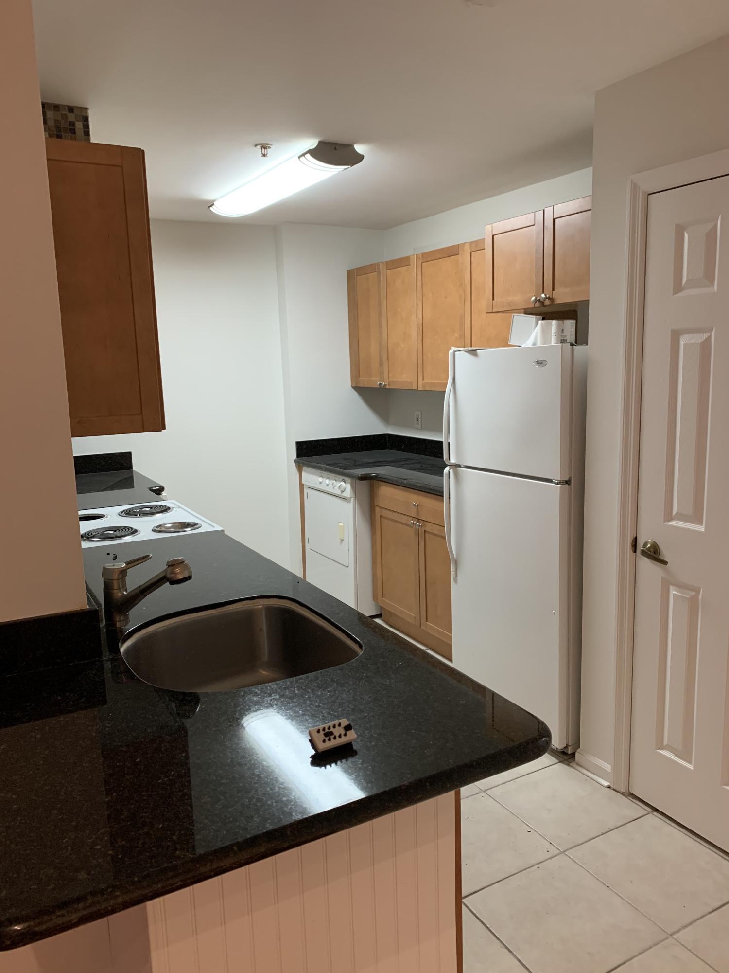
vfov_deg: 67.3
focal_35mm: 26
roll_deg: +2.2
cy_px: 486
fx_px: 730
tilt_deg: -9.0
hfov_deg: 53.1
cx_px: 364
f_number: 1.8
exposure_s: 1/60
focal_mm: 4.25
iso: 320
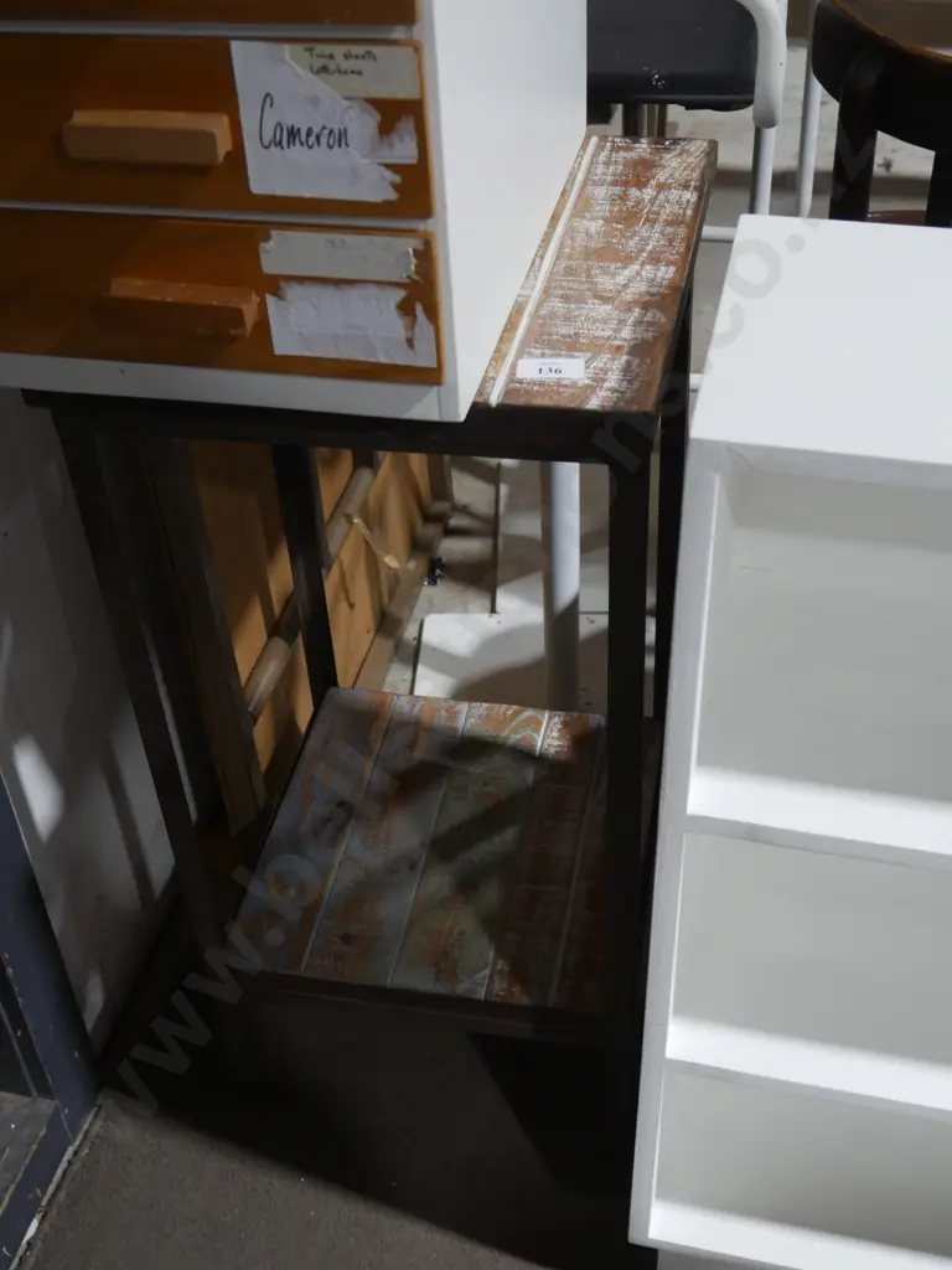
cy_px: 635
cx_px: 476
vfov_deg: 46.8
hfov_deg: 36.0
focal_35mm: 40
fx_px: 1467
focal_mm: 20
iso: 800
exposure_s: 1/60
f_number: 4.5
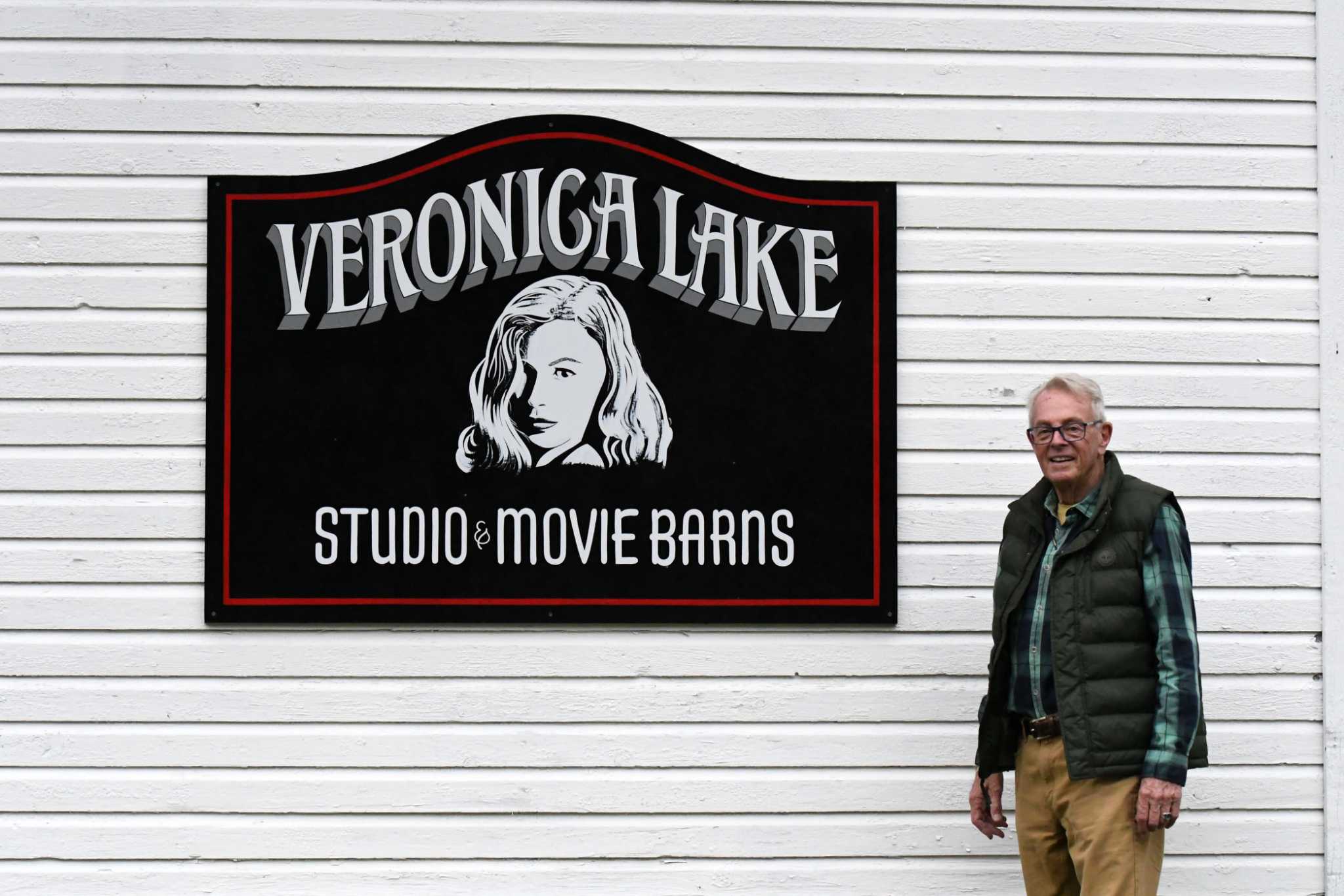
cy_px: 448
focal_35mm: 105
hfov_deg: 19.5
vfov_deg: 13.0
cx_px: 672
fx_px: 3919
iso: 5000
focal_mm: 70
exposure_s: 1/5000
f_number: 4
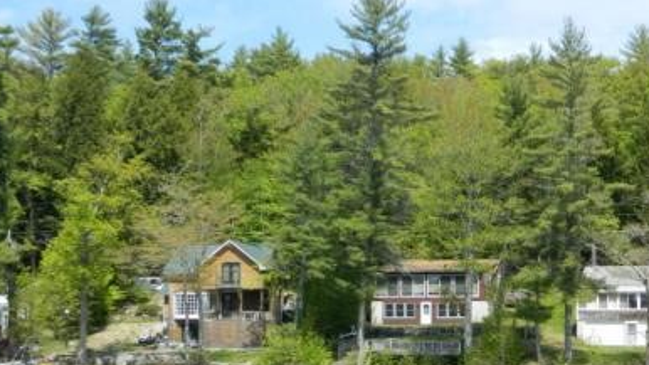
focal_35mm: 77
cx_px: 461
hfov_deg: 27.3
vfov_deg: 15.5
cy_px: 336
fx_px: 1325
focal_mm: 8.4
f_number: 3.6
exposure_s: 1/500
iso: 80
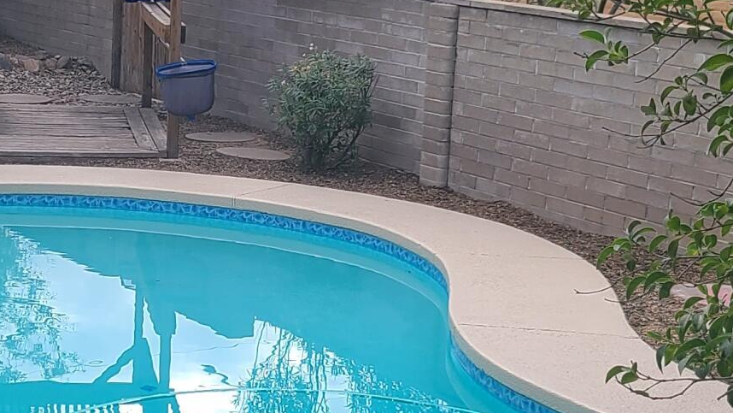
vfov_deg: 12.2
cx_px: 129
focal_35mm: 99
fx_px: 1925
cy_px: 176
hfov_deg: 21.3
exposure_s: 1/894
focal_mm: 5.4
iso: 40
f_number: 1.8
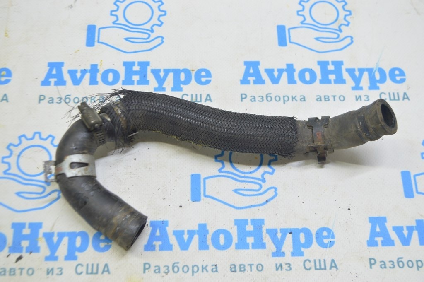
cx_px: 212
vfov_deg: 28.0
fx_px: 565
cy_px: 141
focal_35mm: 48
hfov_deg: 41.1
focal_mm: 32
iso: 400
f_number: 5.6
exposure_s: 1/20
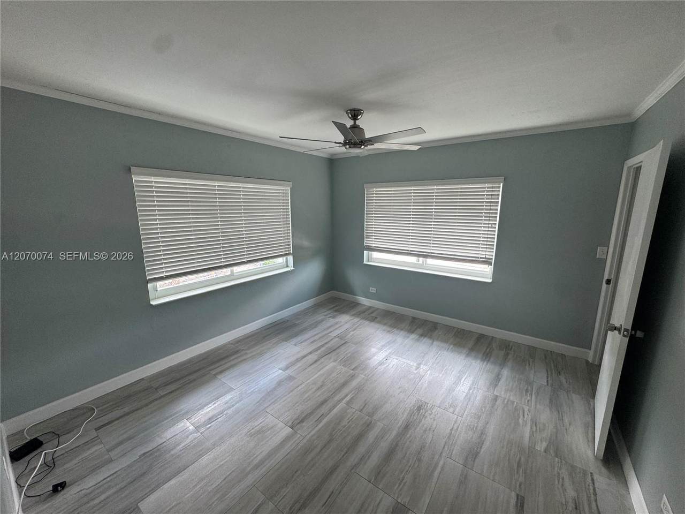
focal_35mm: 14
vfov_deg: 85.7
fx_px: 277
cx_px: 342
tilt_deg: -10.4
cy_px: 257
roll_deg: -0.9
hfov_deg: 102.1
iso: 100
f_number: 2.2
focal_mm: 2.22
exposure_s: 1/99
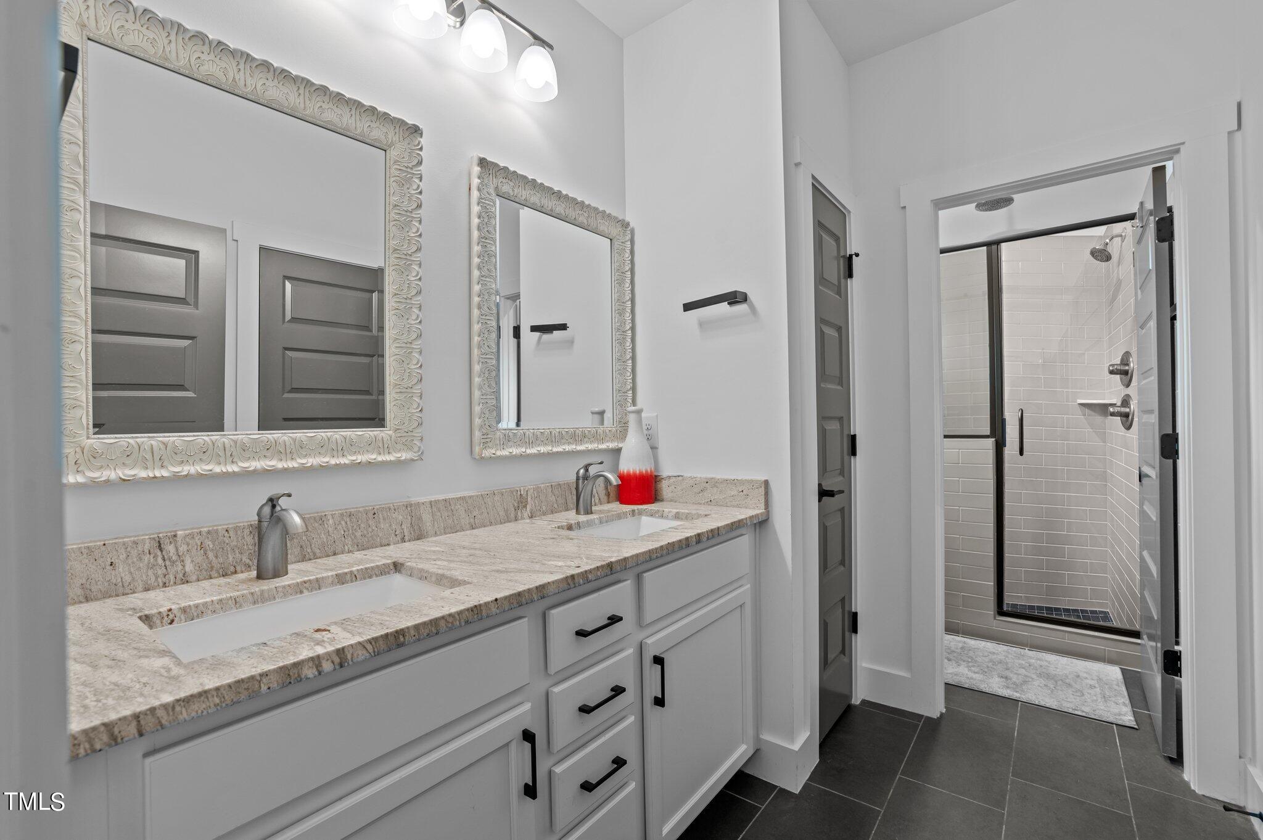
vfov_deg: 77.2
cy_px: 420
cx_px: 632
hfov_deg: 100.4
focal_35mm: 15
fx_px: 526
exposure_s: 1/4
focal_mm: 15
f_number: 7.1
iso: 400
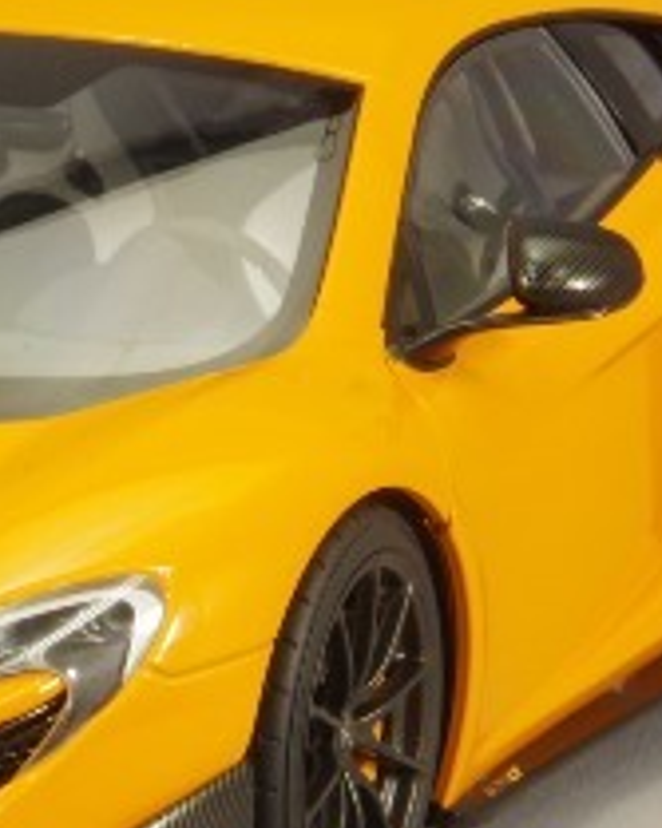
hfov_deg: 4.8
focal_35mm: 322
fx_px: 7892
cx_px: -8
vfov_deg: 6.0
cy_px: 469
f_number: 32
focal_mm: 75
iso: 400
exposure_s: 1/1.25
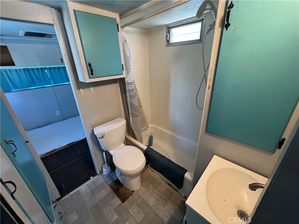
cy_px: 112
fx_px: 112
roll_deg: +1.3
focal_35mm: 13
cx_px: 150
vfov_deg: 89.9
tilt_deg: -21.6
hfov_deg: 106.2
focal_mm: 1.57
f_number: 1.8
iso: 250
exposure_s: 1/60
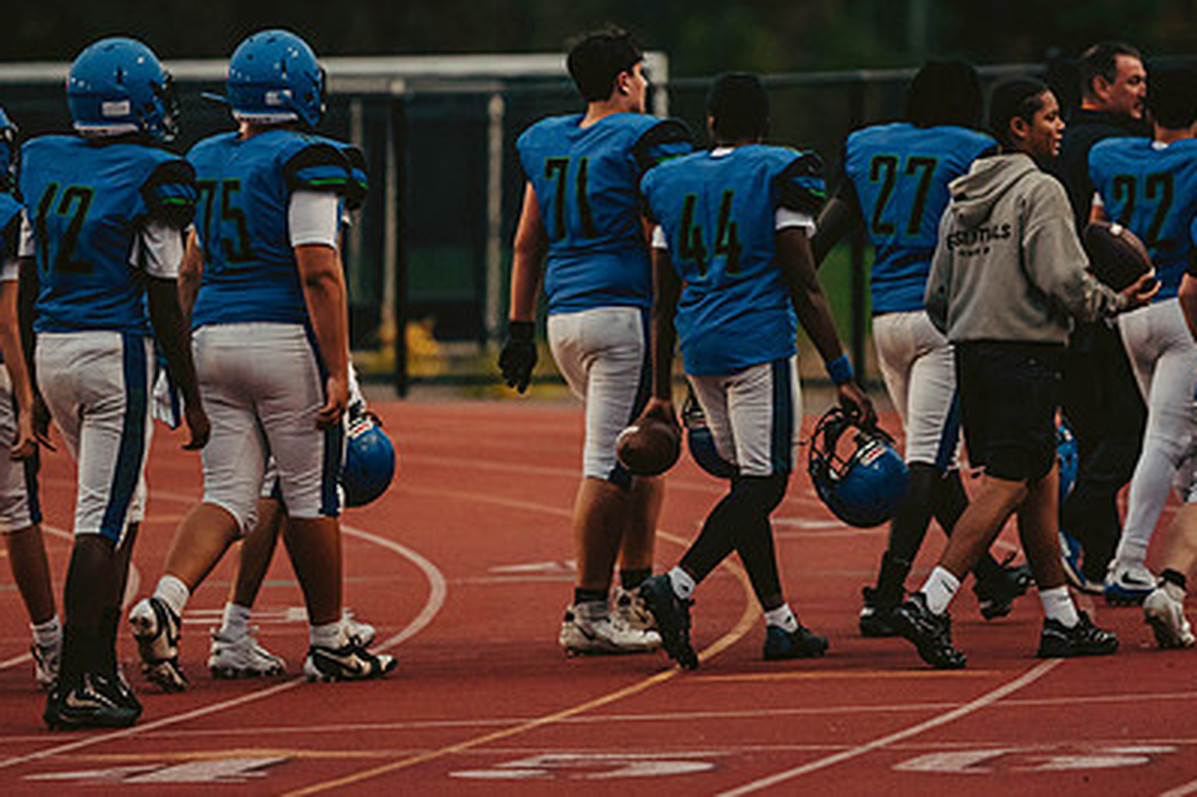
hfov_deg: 6.8
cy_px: 218
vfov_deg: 4.6
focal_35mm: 301
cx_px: 710
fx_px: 10004
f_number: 2.8
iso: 2000
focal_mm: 200
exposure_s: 1/1250
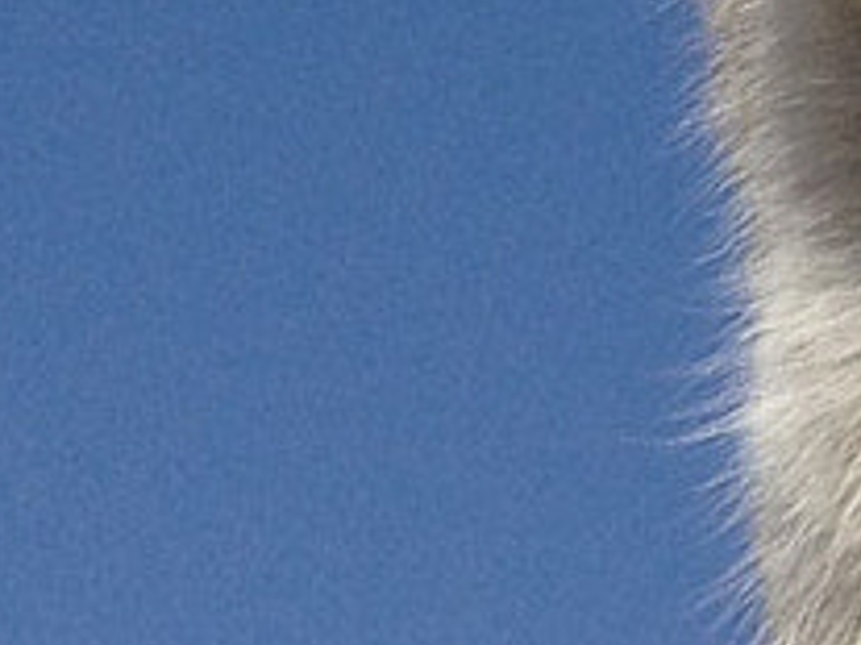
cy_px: -54
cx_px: 1576
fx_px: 6737
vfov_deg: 5.5
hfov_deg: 7.1
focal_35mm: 271
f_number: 2.4
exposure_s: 1/2404
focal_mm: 4.28
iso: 50
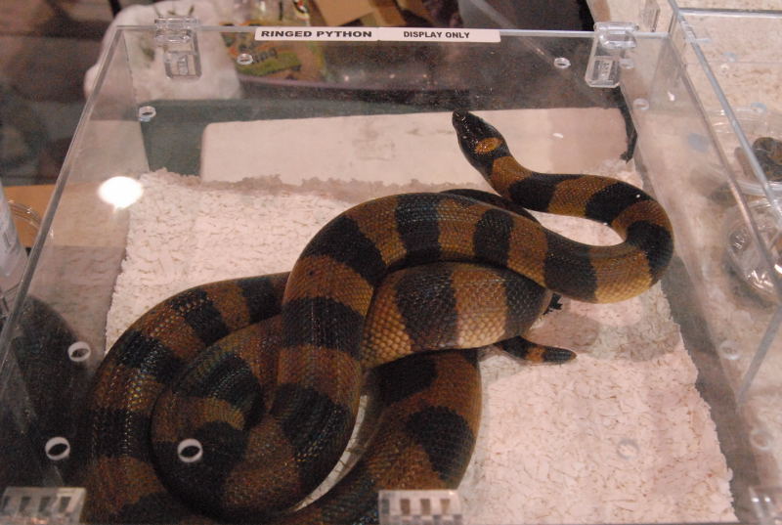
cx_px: 391
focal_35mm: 42
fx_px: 914
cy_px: 262
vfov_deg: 32.0
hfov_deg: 46.3
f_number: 7.1
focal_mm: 28
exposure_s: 1/200
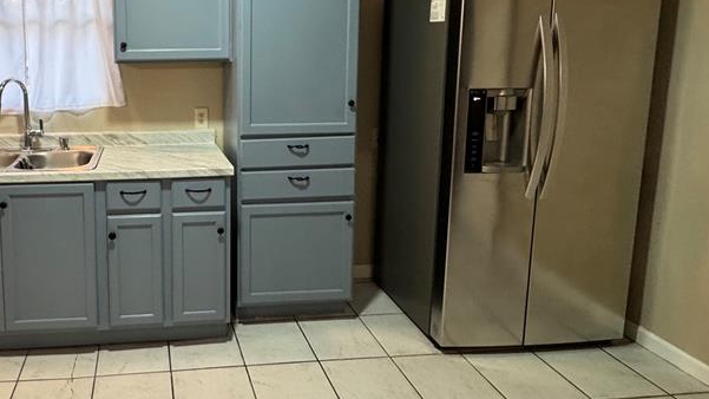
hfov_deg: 67.4
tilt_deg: -6.8
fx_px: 489
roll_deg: +1.1
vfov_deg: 43.2
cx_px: 179
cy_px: 107
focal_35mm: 26
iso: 320
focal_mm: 2.22
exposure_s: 1/60
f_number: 2.2
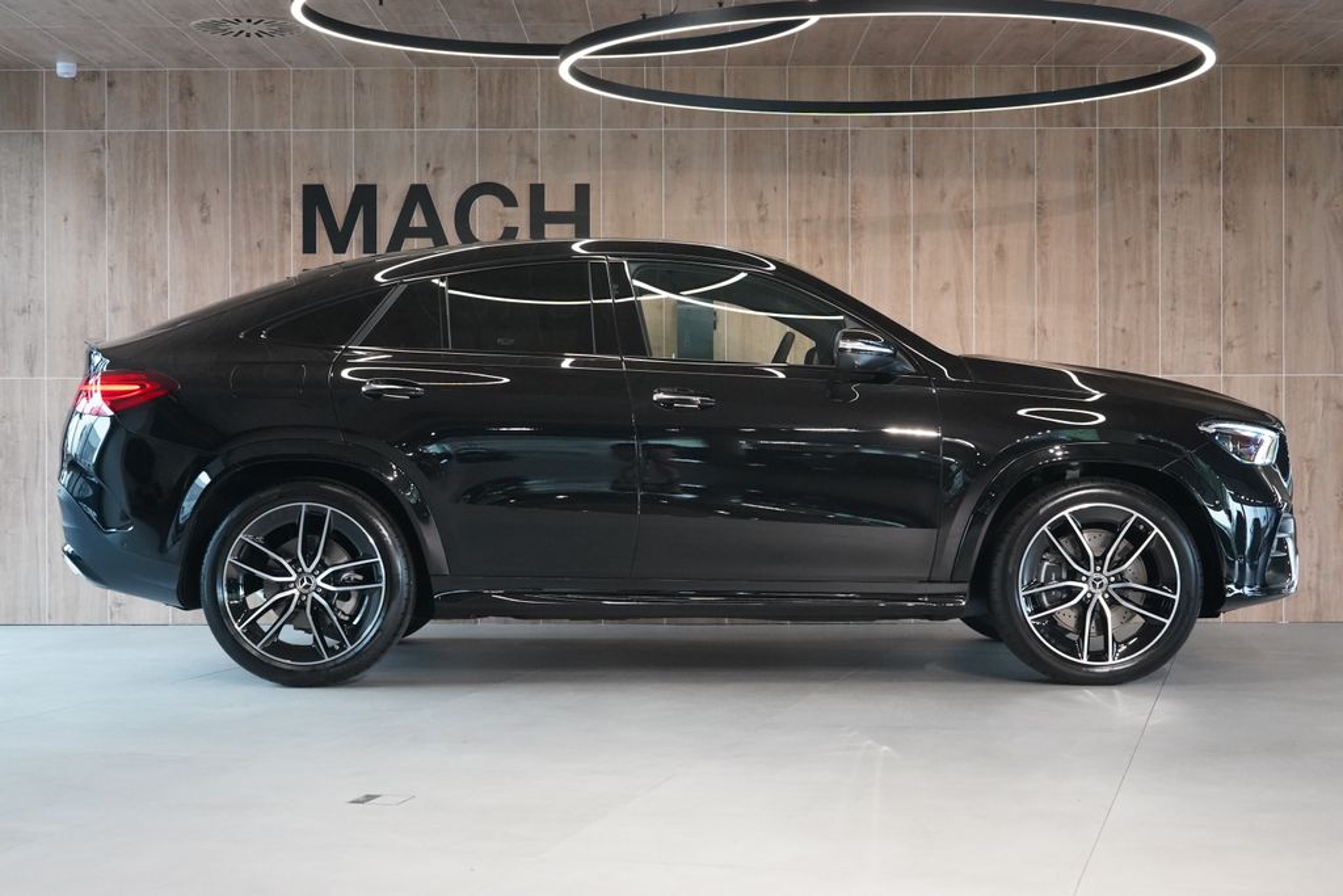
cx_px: 672
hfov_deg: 34.5
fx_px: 2164
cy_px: 448
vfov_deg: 23.4
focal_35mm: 58
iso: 8000
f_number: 5
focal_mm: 58
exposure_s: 1/160
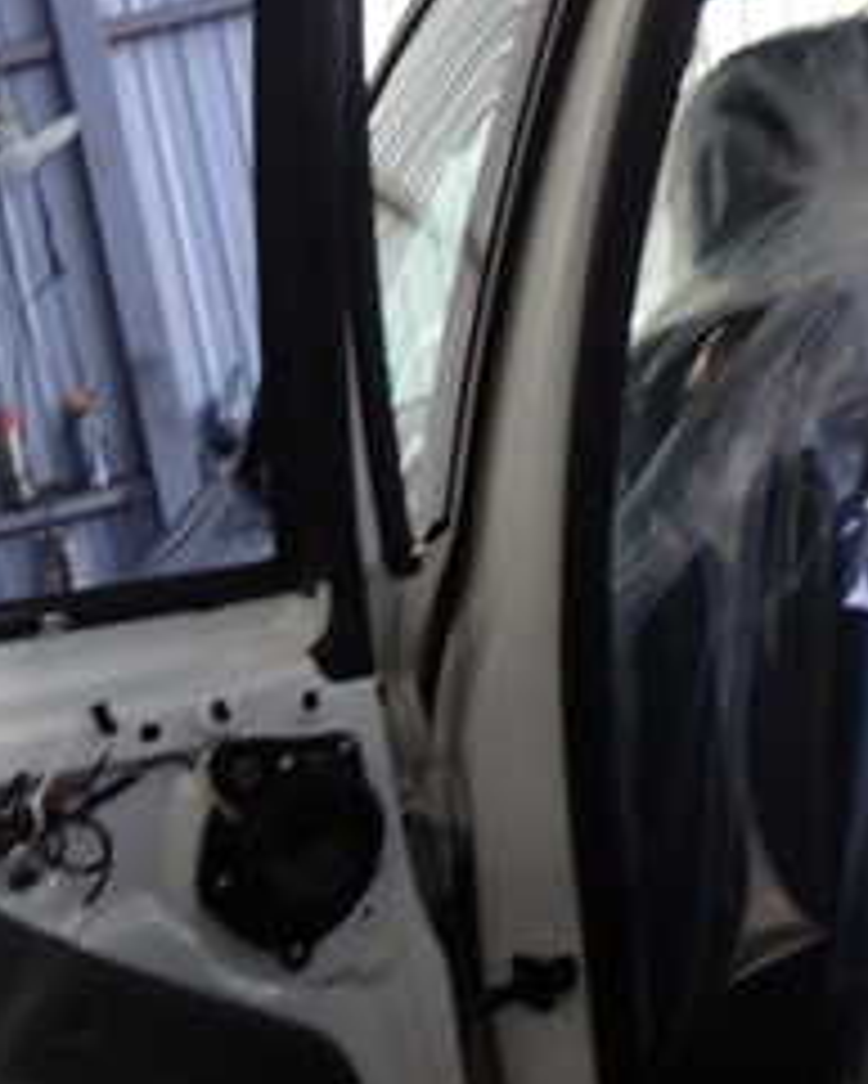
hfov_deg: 19.9
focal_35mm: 73
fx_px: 2343
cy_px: 783
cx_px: -117
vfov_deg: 25.8
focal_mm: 5.4
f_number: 2.3
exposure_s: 1/80
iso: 100
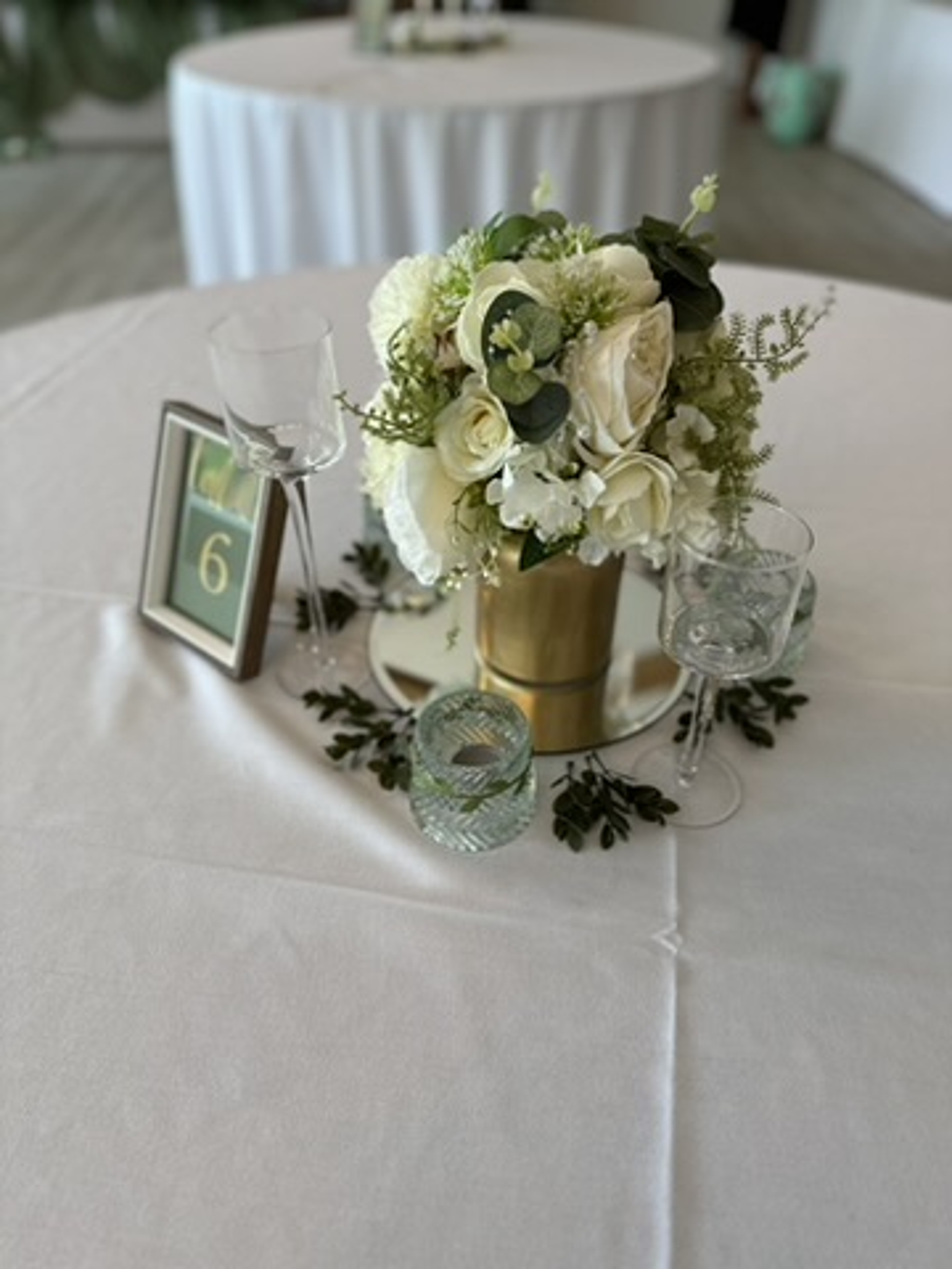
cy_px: 634
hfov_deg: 56.8
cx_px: 476
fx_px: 880
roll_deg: -0.4
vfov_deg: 71.6
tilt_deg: -39.7
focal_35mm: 24
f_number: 1.78
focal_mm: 6.86
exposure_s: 1/100
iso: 80
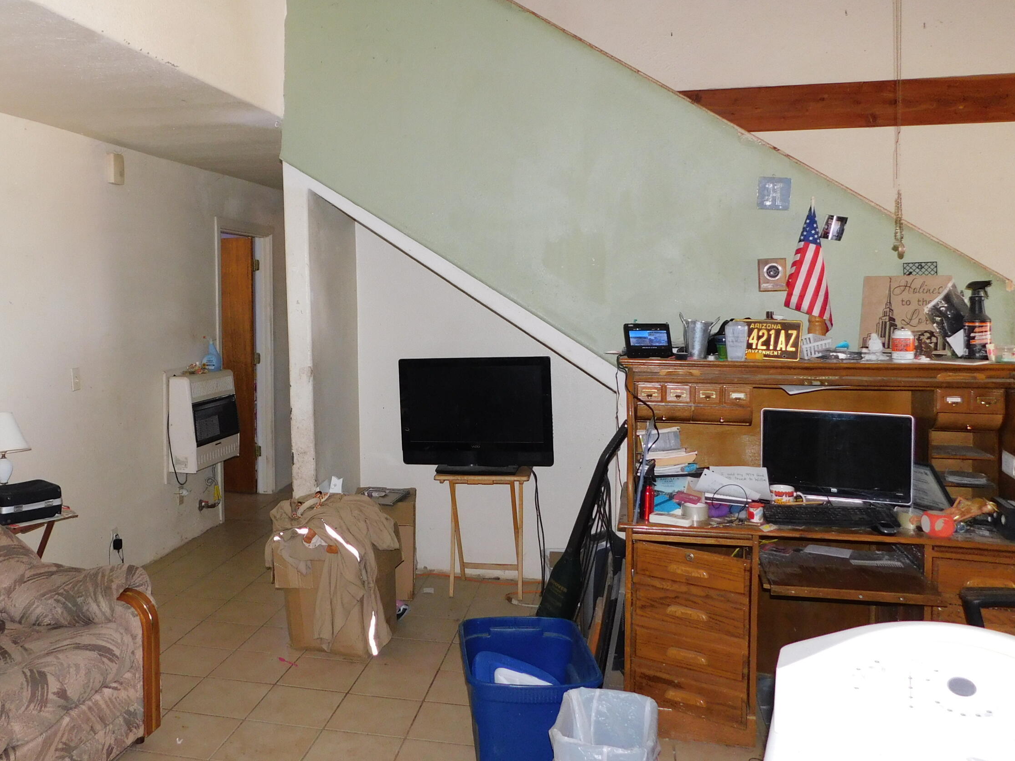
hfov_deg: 57.6
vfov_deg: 45.2
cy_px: 311
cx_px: 377
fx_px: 909
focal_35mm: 31
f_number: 3
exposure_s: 1/30
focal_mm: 4
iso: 200
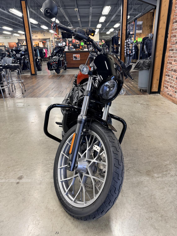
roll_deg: +1.1
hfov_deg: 56.8
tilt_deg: -21.9
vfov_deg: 71.6
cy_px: 118
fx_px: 164
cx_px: 88
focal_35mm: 24
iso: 200
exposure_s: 1/60
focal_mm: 6.76
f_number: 1.78
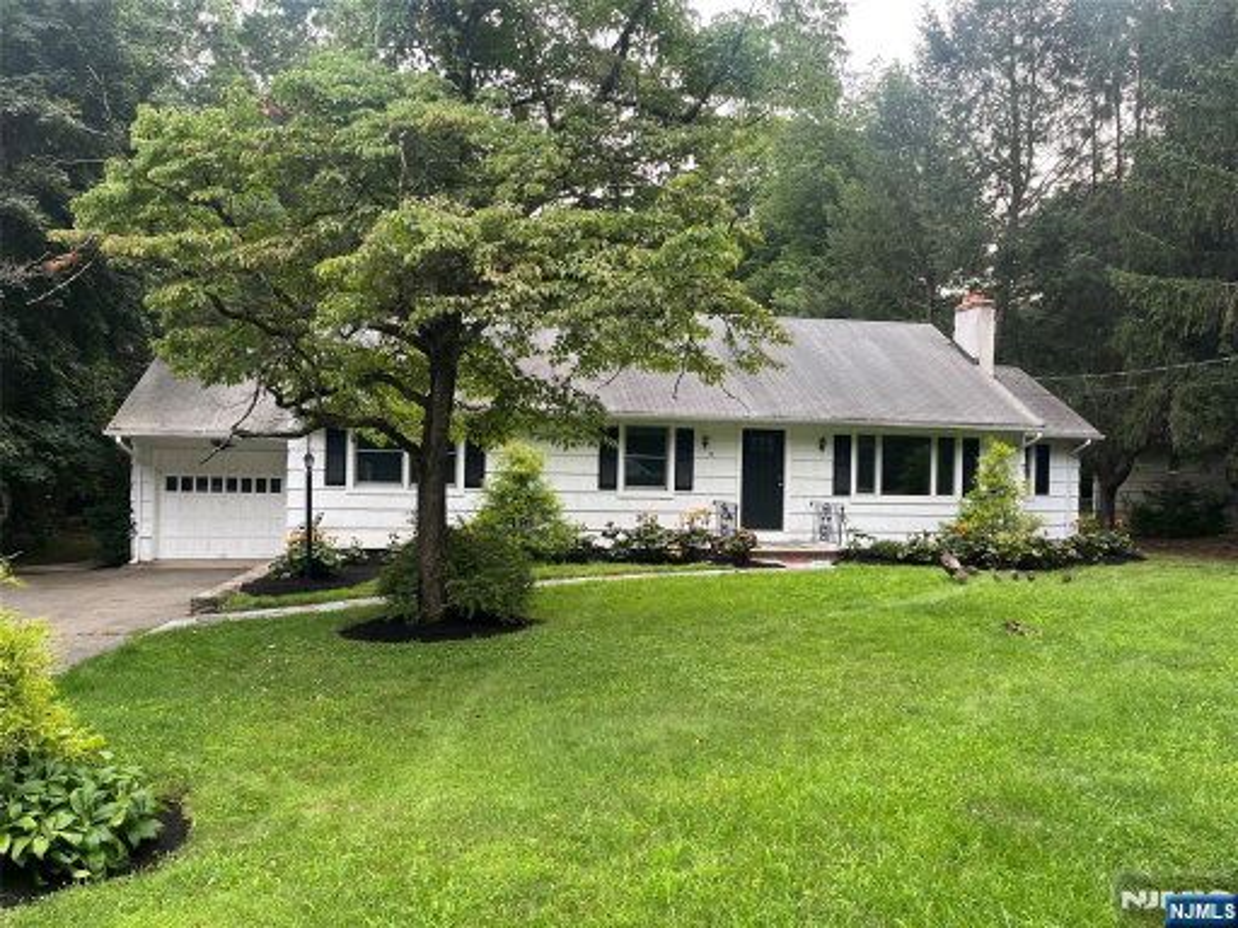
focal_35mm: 26
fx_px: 930
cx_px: 619
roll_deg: -1.9
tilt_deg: -0.8
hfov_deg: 67.3
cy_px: 464
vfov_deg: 53.1
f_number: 1.6
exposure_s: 1/122
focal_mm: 5.1
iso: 80
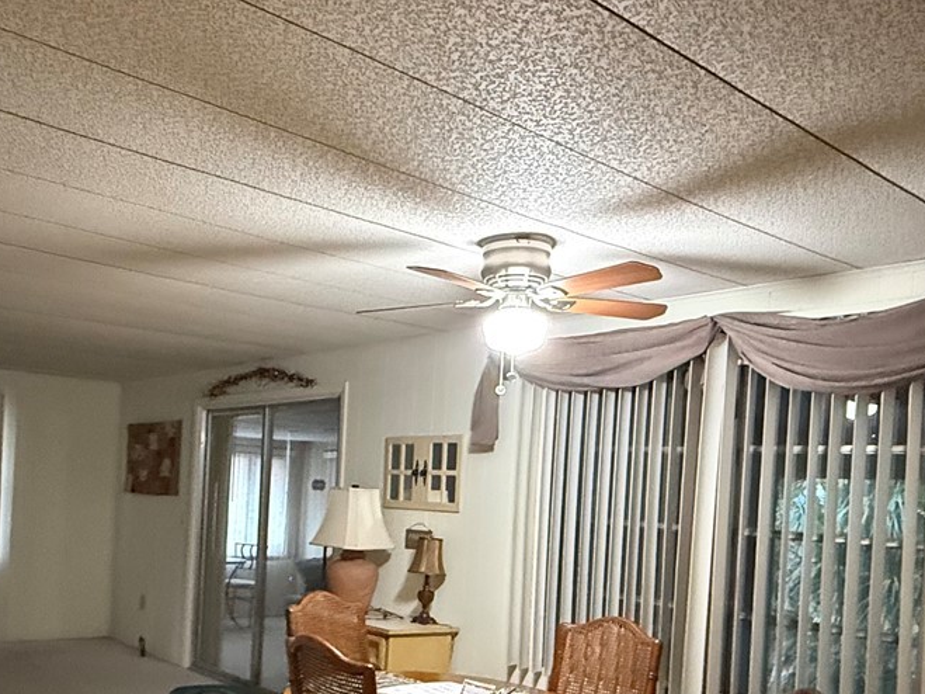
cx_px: 362
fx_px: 908
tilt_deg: +0.5
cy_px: 504
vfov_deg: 40.8
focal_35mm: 34
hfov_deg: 53.5
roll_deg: -3.7
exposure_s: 1/40
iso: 1250
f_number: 2.2
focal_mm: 2.22
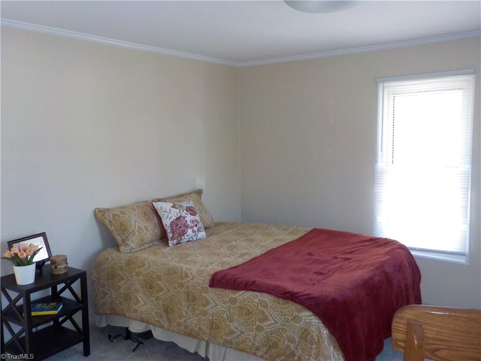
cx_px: 240
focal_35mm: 30
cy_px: 180
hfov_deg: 60.0
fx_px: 417
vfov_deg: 46.8
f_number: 3.3
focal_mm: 4.1
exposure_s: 1/30
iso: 320
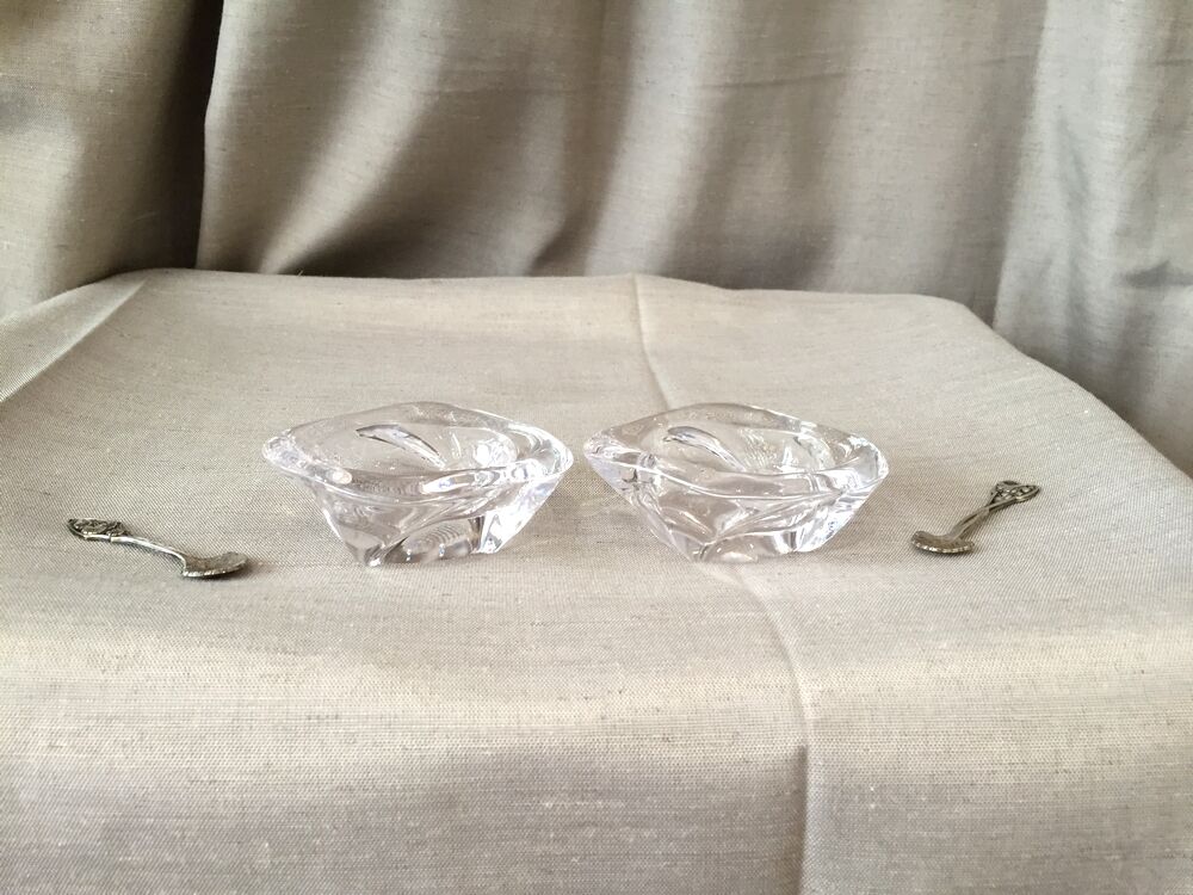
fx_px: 999
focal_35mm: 29
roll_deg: -1.7
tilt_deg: -19.6
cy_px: 448
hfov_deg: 61.7
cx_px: 596
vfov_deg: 48.2
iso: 125
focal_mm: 4.15
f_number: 2.2
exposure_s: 1/33
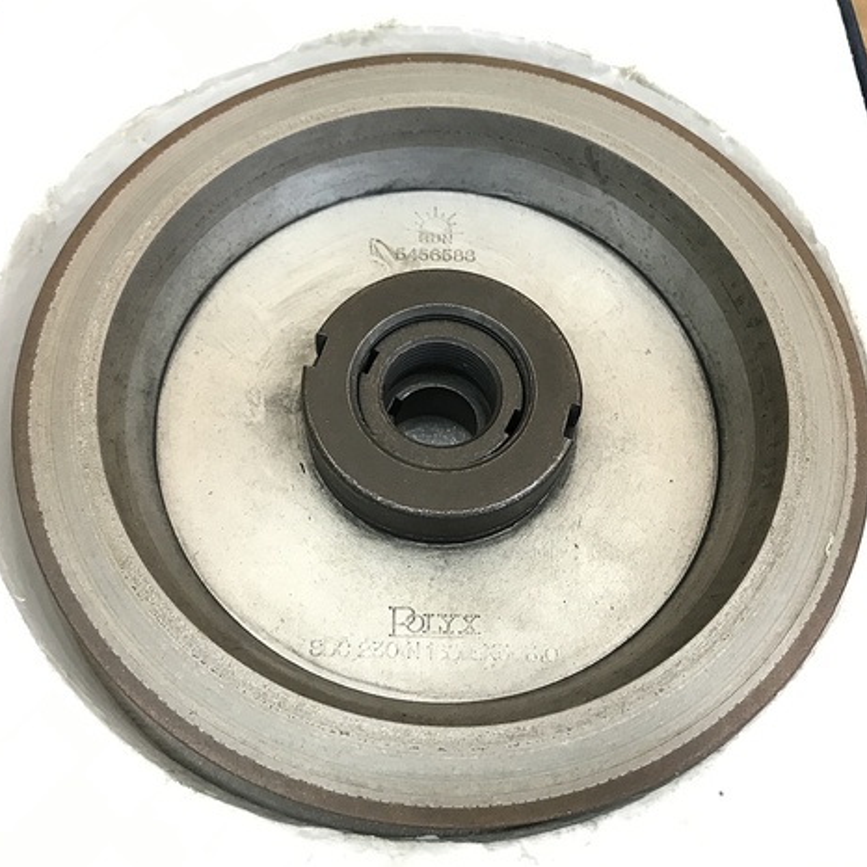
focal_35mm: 34
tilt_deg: -65.9
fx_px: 963
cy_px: 430
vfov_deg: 48.5
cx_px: 391
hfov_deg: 48.4
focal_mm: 3.99
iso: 40
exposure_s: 1/19
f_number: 1.8
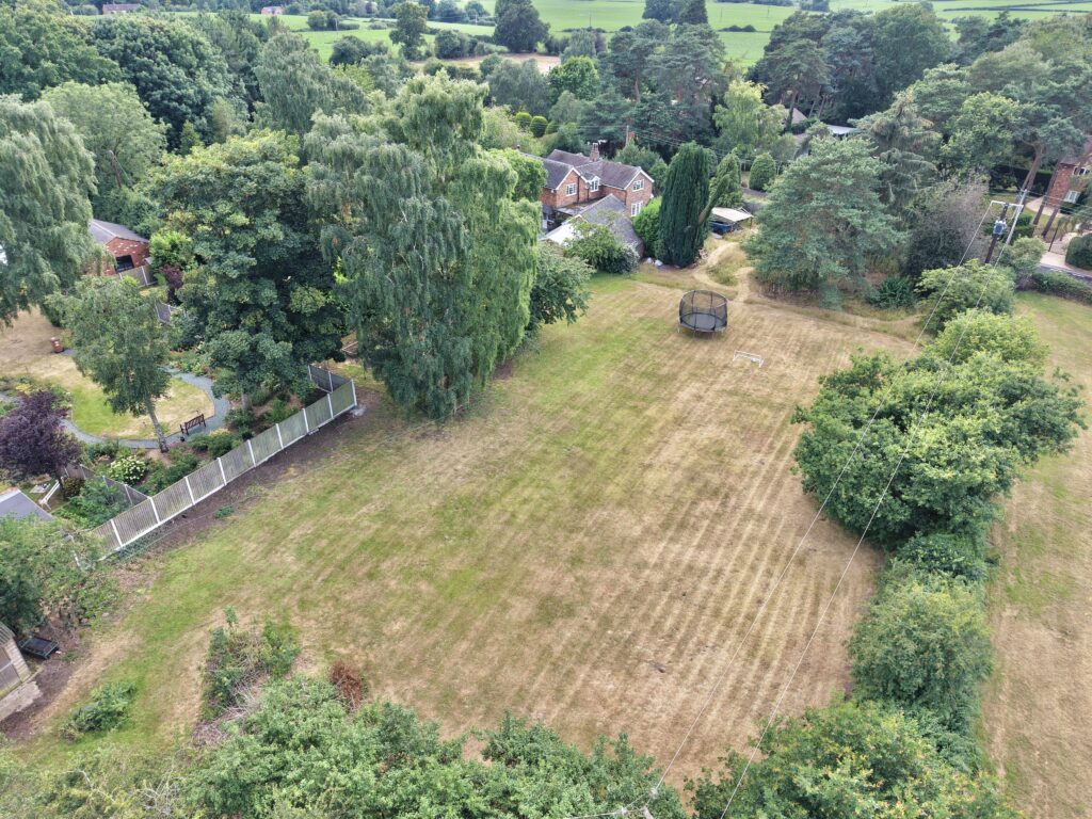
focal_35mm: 24
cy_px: 410
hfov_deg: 71.6
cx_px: 546
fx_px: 757
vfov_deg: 56.8
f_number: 1.8
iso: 100
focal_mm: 8.67
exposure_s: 1/500
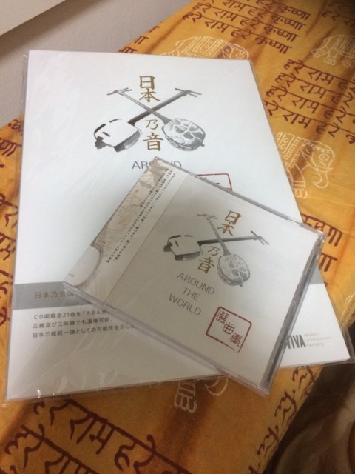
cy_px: 237
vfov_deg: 61.7
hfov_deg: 48.2
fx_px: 397
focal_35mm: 29
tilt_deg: -55.4
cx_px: 178
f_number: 2.2
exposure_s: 1/33
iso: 320
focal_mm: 4.15
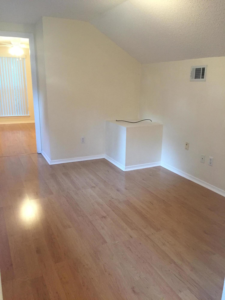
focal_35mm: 29
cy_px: 150
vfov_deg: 61.7
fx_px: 251
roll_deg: -0.9
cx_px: 112
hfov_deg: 48.2
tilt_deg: -14.8
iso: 160
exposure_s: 1/30
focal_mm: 4.15
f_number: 2.2
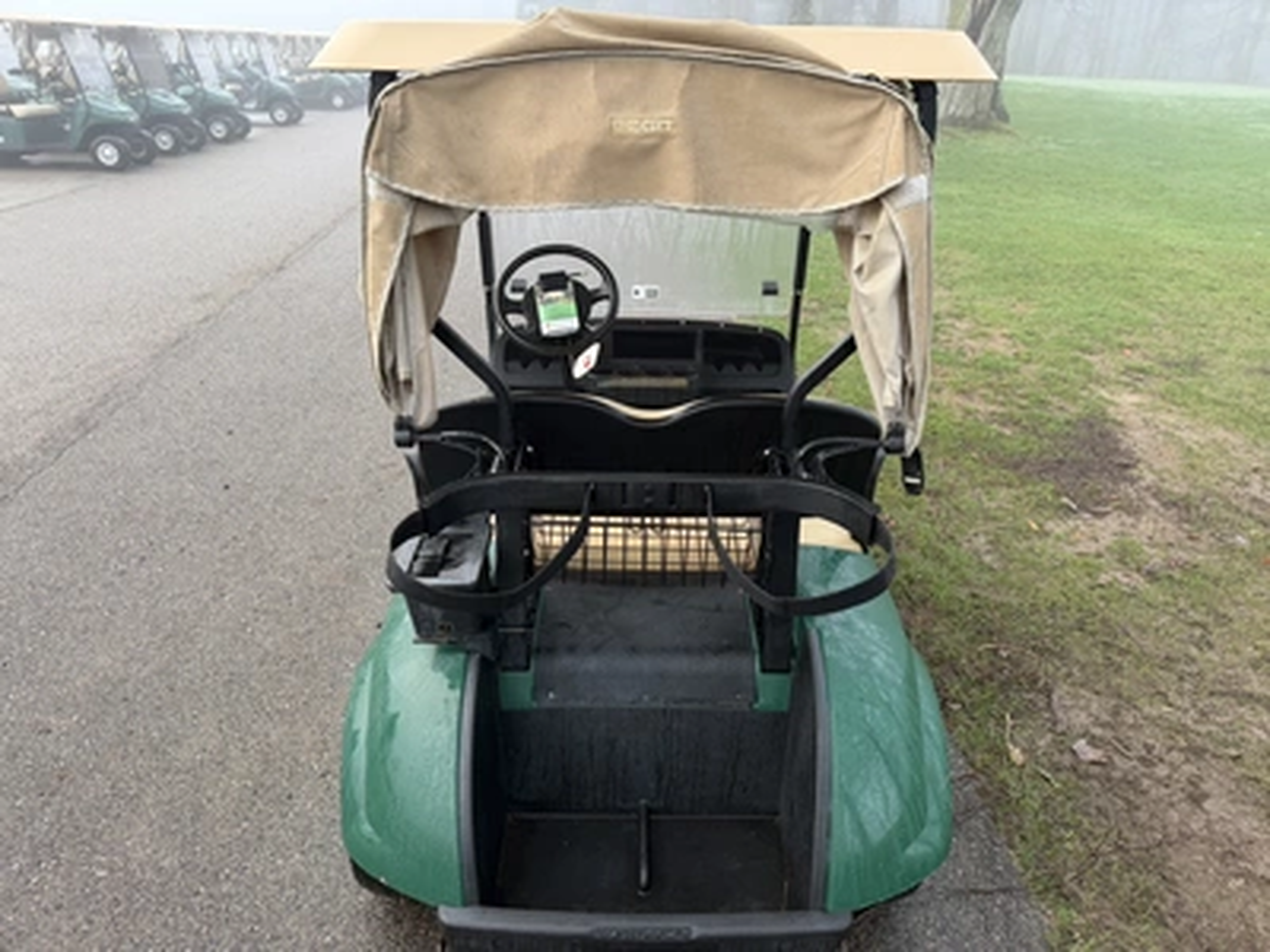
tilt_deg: -20.6
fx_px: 881
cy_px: 476
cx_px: 635
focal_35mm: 24
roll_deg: +1.3
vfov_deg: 56.8
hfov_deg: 71.6
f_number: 1.78
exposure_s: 1/121
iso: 100
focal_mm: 6.76
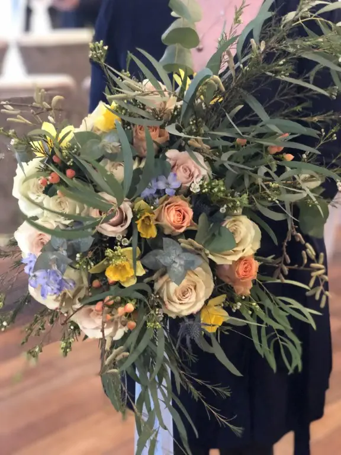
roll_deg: +1.4
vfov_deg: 36.8
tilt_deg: -22.2
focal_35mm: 52
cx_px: 170
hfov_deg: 28.0
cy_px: 228
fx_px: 683
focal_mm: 6
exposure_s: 1/8
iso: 200
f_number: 2.4
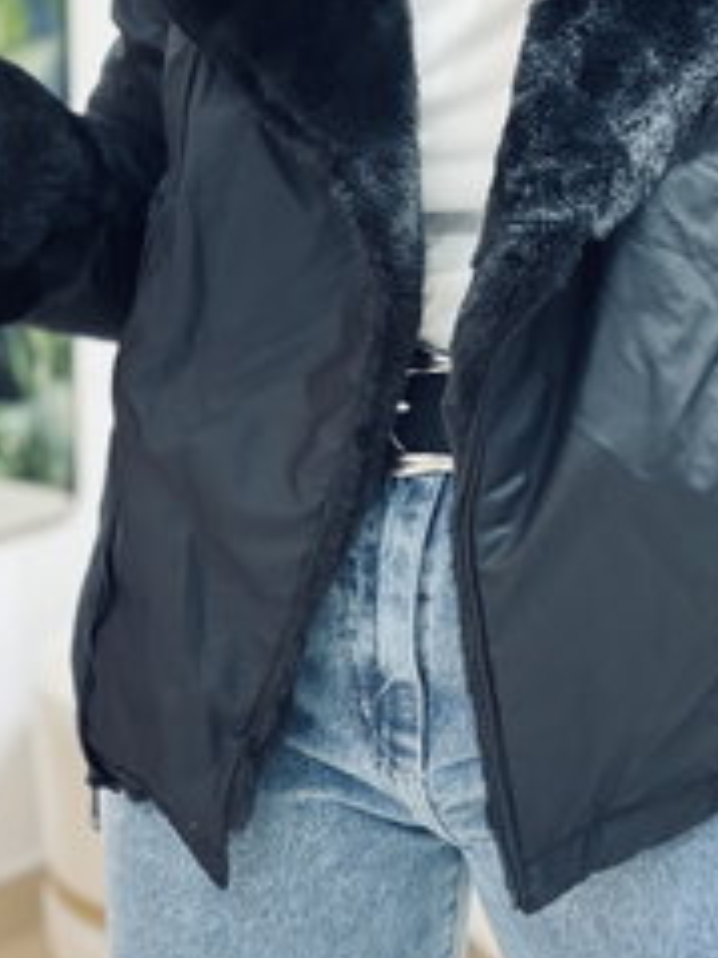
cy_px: 190
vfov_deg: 28.4
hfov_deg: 21.9
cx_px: 457
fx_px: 1855
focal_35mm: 67
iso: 250
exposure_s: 1/50
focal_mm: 2.71
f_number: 1.9
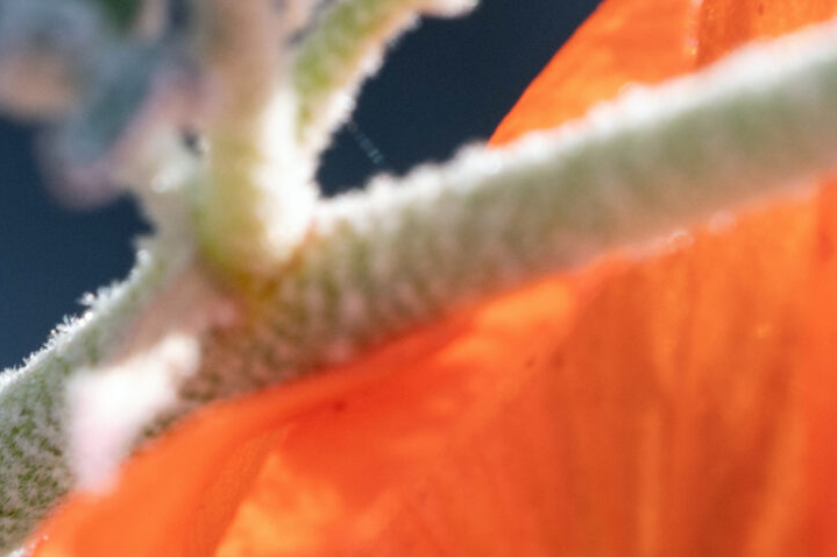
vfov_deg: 3.7
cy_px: 601
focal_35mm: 374
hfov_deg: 5.5
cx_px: 697
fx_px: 8687
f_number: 18
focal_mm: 105
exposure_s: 1/160
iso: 800
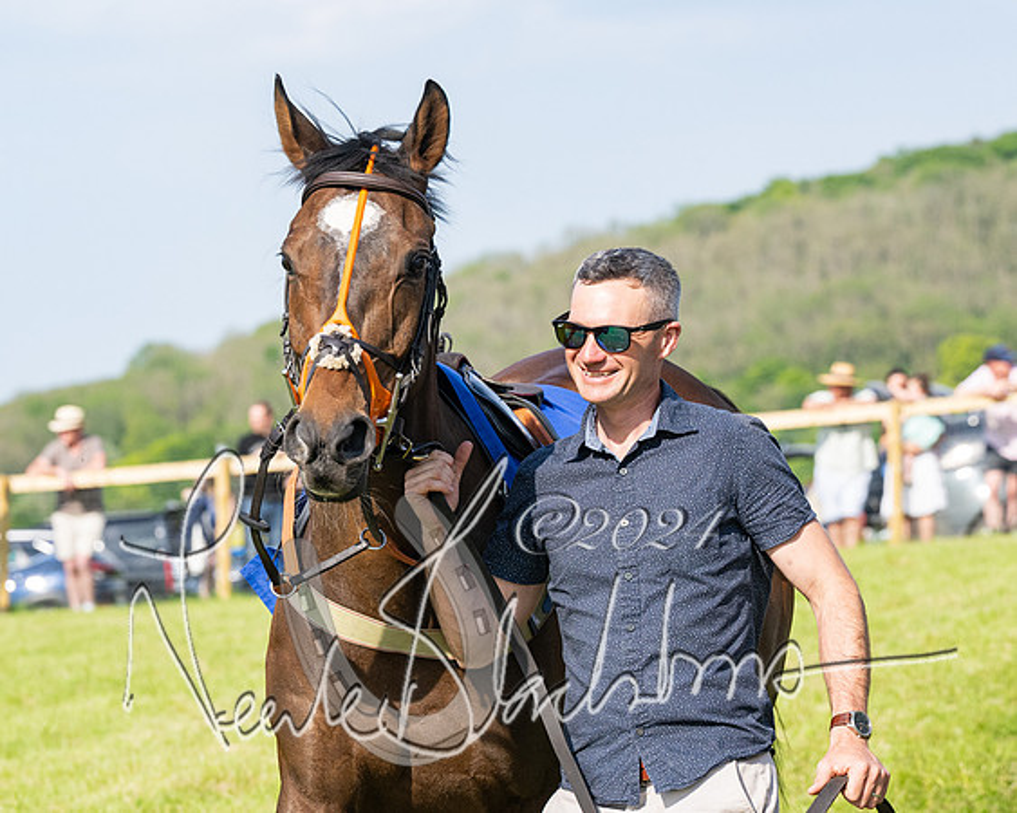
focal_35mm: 194
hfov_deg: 10.0
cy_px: 340
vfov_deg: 8.0
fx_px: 5835
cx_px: 426
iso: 400
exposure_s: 1/2000
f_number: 5
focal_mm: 99
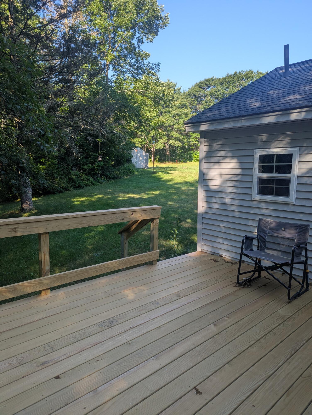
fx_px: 288
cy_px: 208
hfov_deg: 56.9
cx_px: 156
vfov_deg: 71.5
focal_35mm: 24
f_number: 1.85
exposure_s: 1/474
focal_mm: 6.81
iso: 36
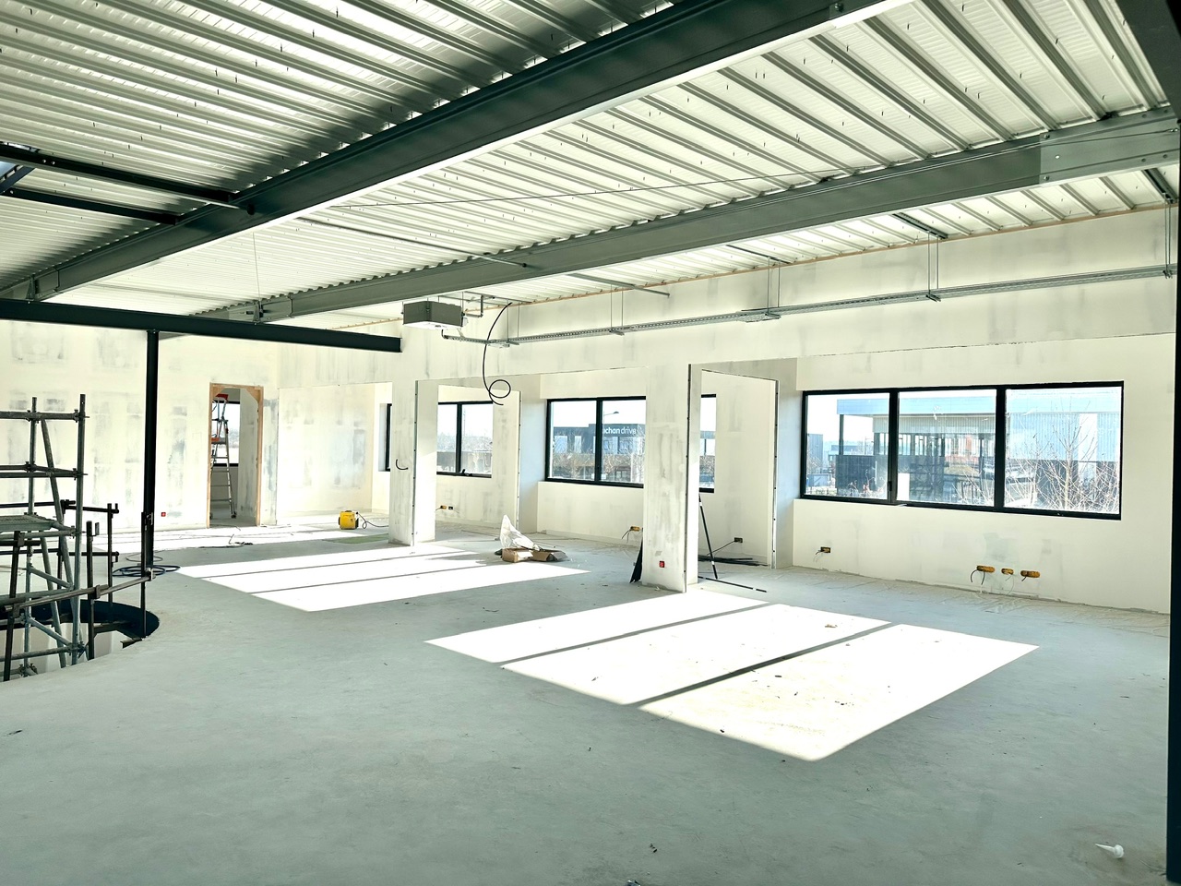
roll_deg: -1.4
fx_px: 819
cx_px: 590
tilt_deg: +0.4
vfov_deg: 56.8
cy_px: 443
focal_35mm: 24
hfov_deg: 71.6
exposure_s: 1/1639
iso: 80
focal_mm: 6.86
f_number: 1.78
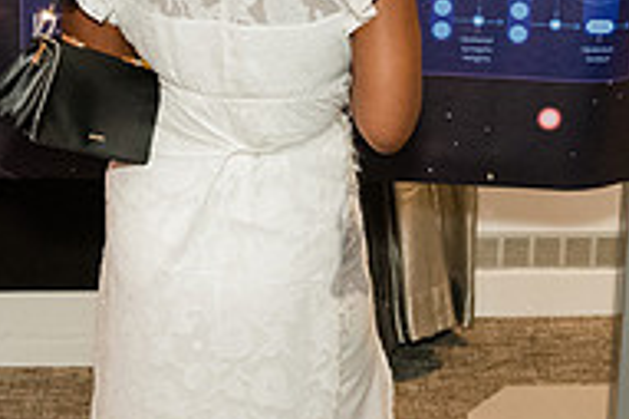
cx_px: 349
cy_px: -81
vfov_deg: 16.0
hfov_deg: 24.8
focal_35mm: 82
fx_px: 1431
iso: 6400
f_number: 4.5
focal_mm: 27
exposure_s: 1/250
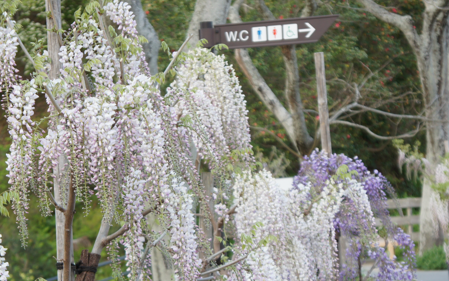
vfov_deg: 10.4
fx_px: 1529
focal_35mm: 125
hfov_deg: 16.7
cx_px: 187
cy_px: 266
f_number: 5
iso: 250
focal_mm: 43
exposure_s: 1/80
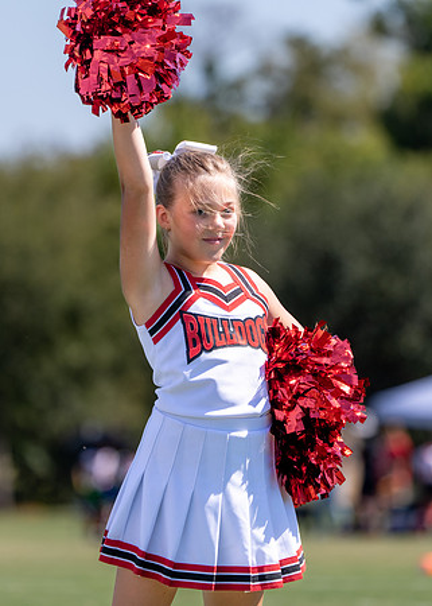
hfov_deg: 2.9
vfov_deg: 4.1
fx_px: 8410
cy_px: 310
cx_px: 221
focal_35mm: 489
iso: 200
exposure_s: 1/1000
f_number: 5.6
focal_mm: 324
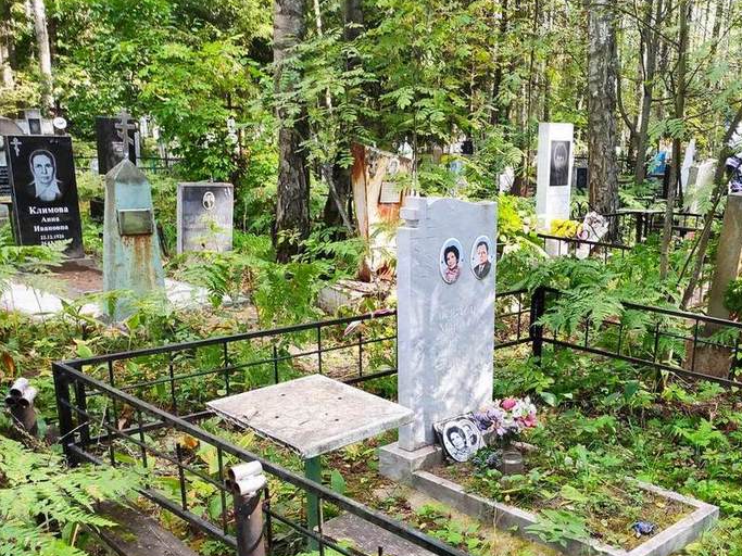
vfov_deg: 36.2
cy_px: 393
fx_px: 836
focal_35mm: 39
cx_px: 520
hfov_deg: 46.8
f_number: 1.75
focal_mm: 4.77
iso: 200
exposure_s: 1/120
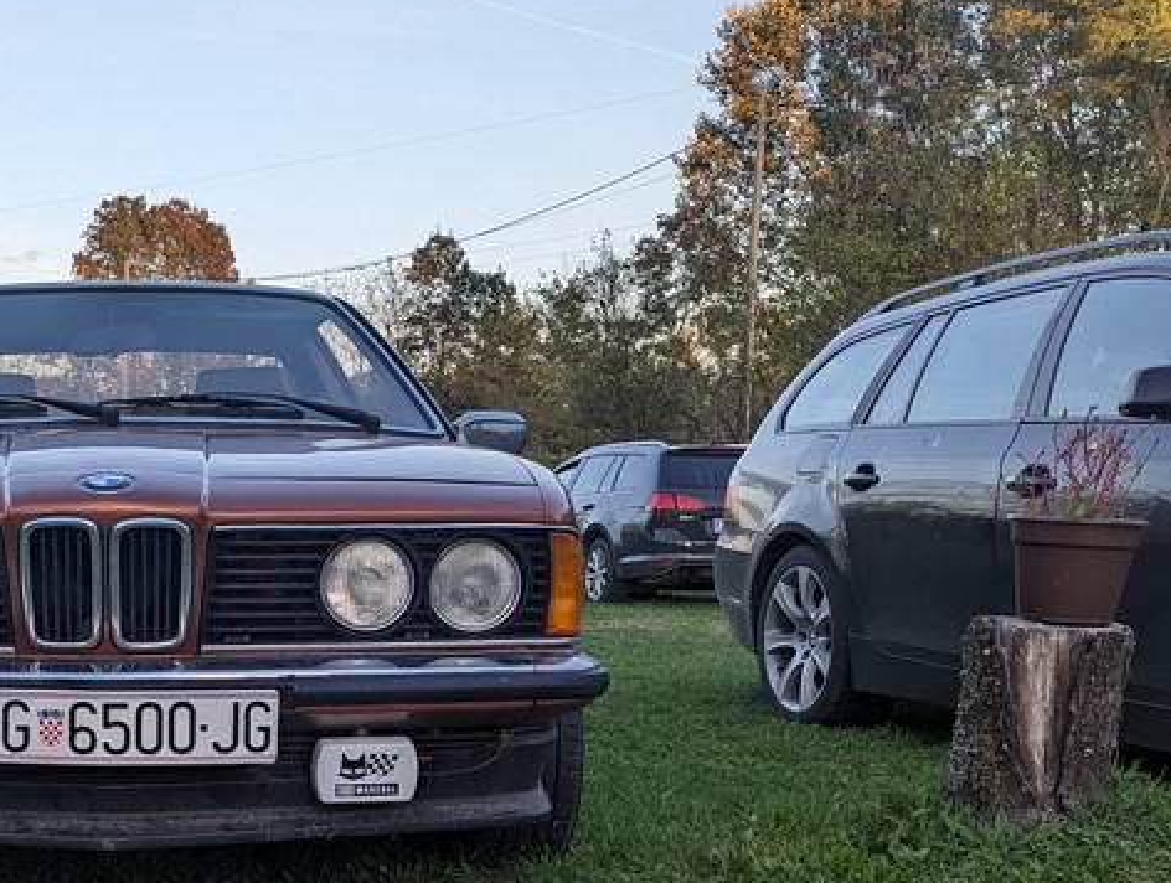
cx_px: 86
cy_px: 724
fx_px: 1830
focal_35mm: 54
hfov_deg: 33.3
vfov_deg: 26.5
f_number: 1.85
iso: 44
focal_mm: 6.81
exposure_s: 1/185
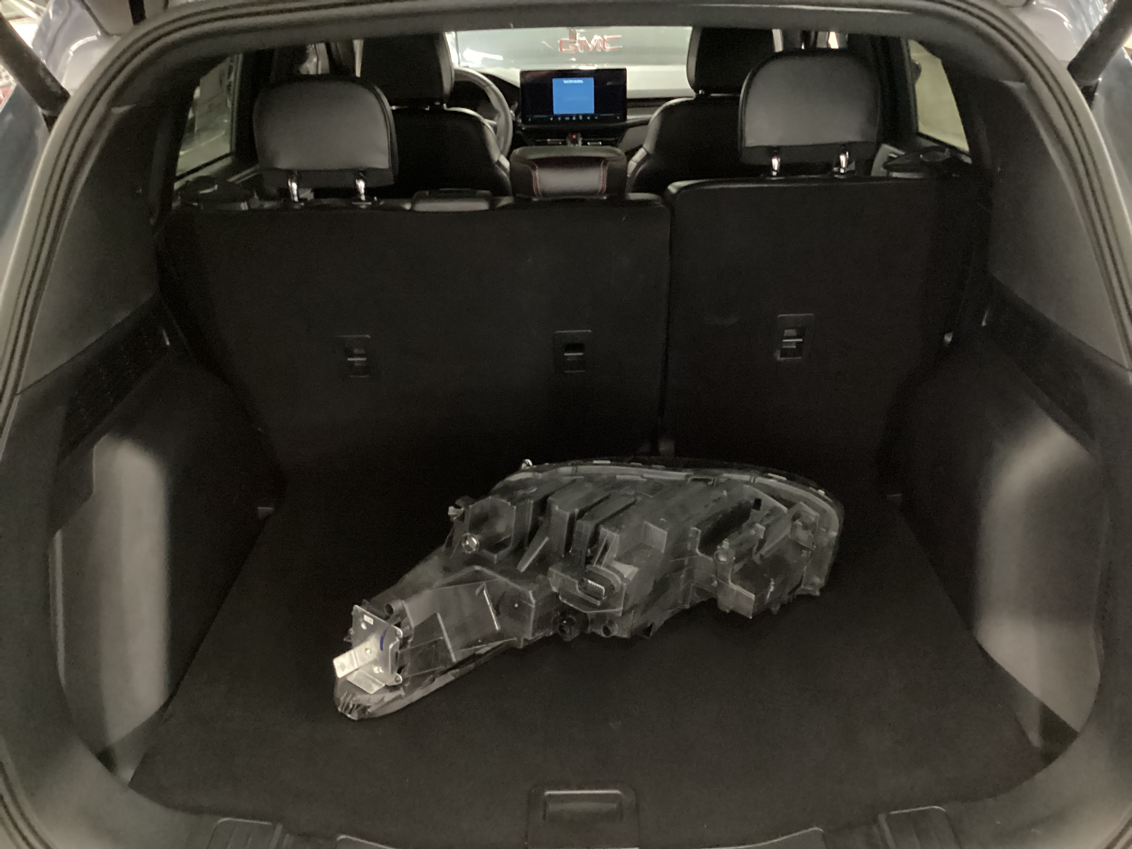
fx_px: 1014
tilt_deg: -27.4
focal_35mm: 31
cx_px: 566
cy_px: 424
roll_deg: +1.4
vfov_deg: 45.4
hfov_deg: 58.4
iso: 800
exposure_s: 1/15
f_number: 2.4
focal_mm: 3.3
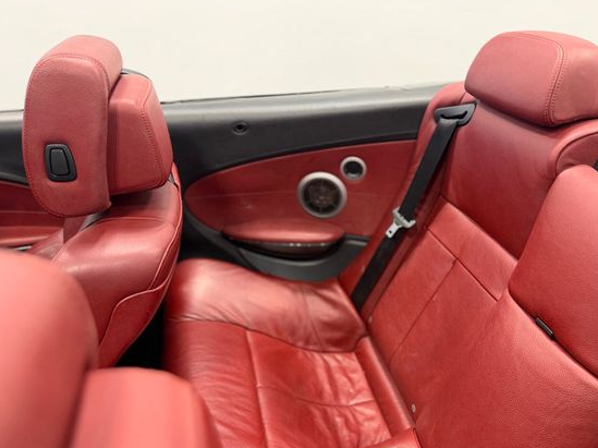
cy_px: 250
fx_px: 483
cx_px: 329
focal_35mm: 28
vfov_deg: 49.6
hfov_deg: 63.3
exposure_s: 1/120
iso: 200
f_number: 1.78
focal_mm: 6.76
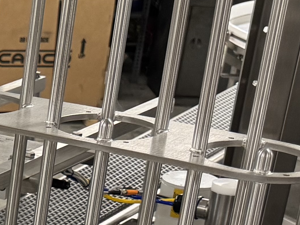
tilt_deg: -25.8
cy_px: 345
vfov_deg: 10.9
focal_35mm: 131
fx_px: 1136
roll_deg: -0.4
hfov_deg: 13.1
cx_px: -293
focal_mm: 6.76
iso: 200
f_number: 1.78
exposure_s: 1/60
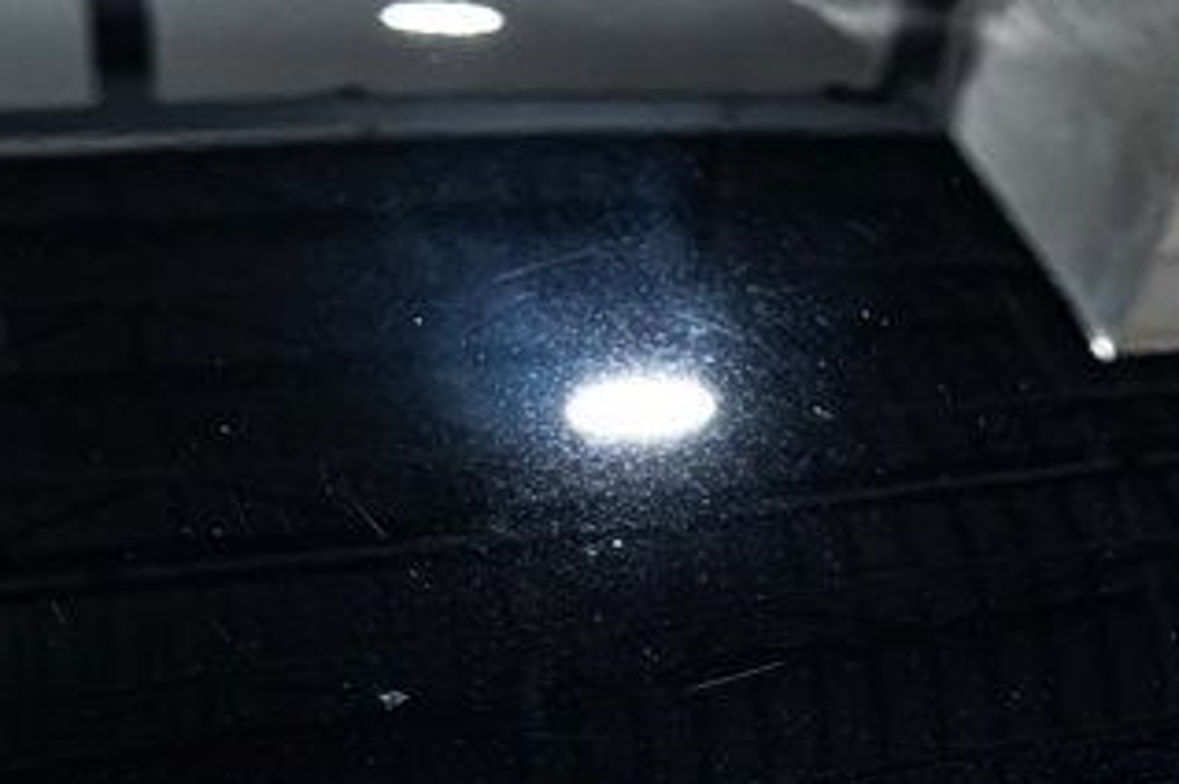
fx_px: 4417
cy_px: 1026
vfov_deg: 9.9
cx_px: 1645
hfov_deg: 14.4
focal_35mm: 135
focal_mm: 42
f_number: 5
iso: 1600
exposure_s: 1/60
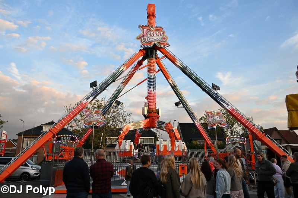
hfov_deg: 67.4
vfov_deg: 47.9
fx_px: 223
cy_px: 99
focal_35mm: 27
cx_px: 149
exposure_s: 1/250
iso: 200
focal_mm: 18
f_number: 4.5
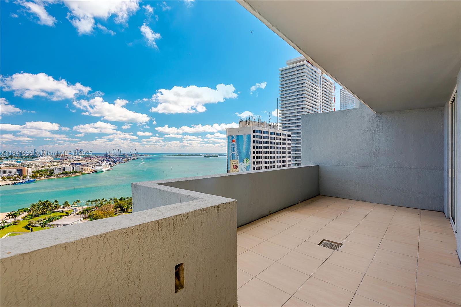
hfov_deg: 96.7
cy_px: 154
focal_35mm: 16
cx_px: 230
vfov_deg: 73.7
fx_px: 205
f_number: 8
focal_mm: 16
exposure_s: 1/200
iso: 200
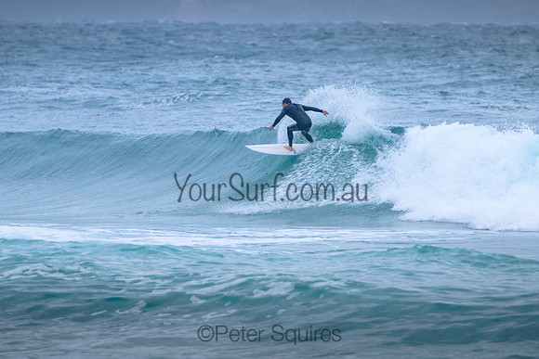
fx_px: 8238
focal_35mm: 550
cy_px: 140
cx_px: 266
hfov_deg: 3.7
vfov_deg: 2.5
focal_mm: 400
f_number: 5.6
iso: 640
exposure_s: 1/2000
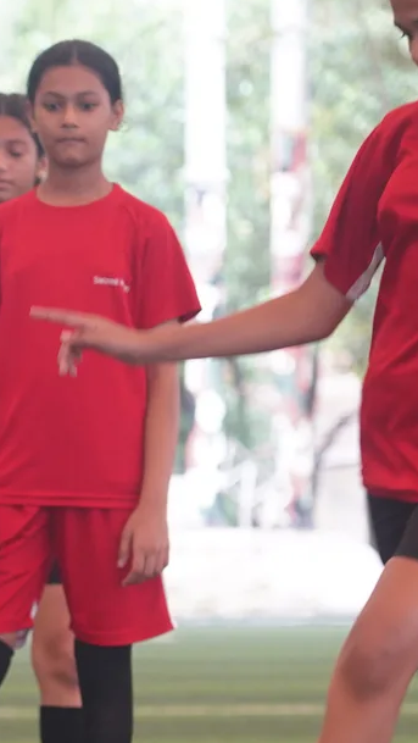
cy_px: 550
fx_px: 5689
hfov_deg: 4.2
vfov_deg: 7.5
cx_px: -33
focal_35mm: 289
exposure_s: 1/160
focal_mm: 105
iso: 2000
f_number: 4
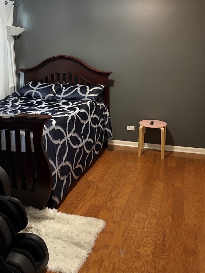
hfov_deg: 39.7
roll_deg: +0.0
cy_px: 97
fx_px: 284
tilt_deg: -9.5
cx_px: 101
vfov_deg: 50.7
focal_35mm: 36
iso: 640
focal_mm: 5.96
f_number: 1.6
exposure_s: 1/30
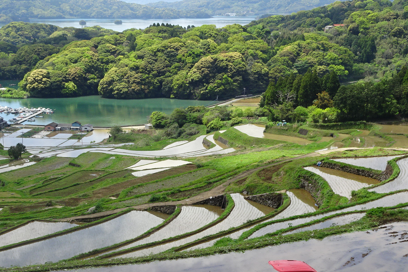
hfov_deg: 35.0
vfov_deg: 23.5
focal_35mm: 57
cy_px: 214
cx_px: 168
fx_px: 646
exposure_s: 1/400
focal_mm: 6.56
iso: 80
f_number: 4
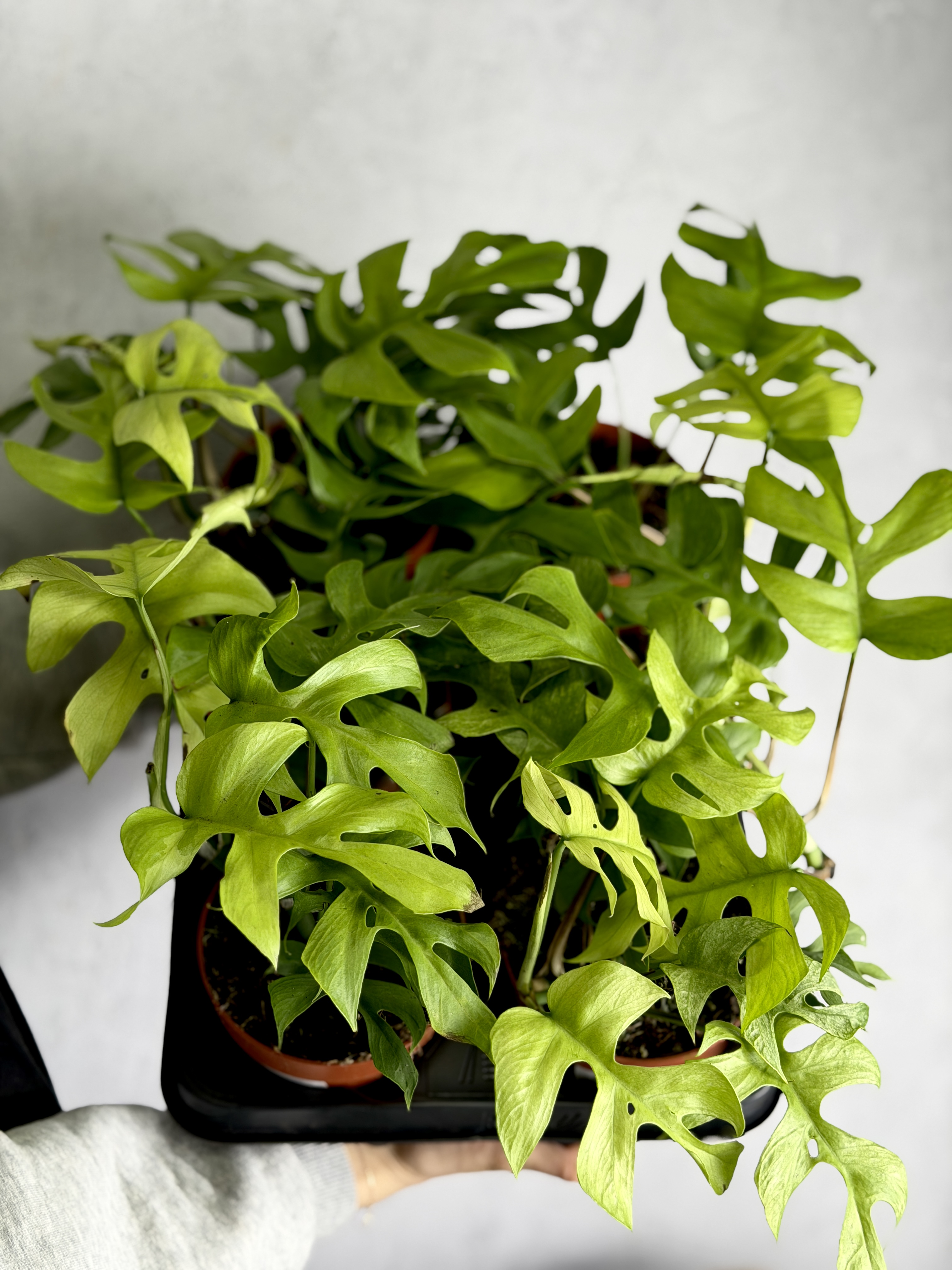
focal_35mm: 48
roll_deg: -1.3
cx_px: 476
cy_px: 635
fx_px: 1760
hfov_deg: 30.3
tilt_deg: -14.9
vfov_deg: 39.7
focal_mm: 6.76
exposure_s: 1/170
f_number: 1.78
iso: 50
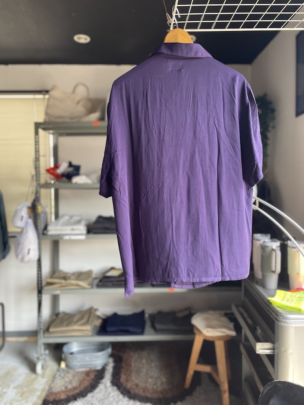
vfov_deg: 67.3
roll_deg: +1.1
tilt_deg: -0.8
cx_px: 152
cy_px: 202
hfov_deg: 53.1
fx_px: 304
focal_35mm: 26
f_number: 1.6
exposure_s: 1/115
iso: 125
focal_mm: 4.2
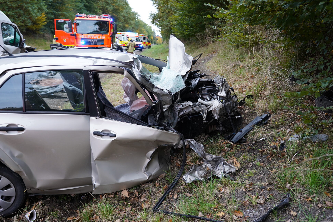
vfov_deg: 43.6
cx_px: 166
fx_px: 277
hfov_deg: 61.9
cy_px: 109
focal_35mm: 30
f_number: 4
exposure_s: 1/160
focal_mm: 29
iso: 1250
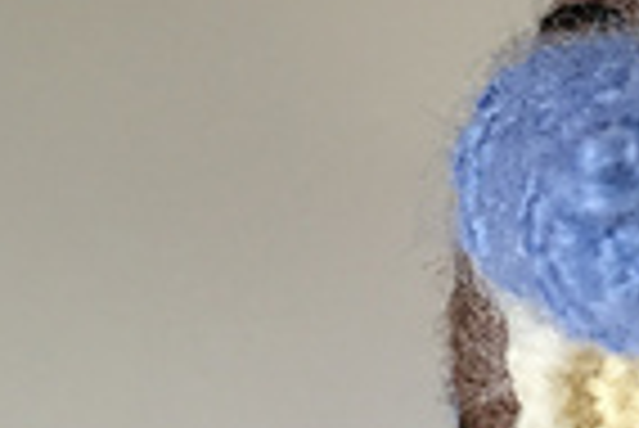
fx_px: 2416
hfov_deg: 14.3
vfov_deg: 10.1
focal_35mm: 136
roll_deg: +0.9
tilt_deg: -27.7
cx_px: 886
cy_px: 27
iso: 100
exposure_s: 1/33
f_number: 2.2
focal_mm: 4.15
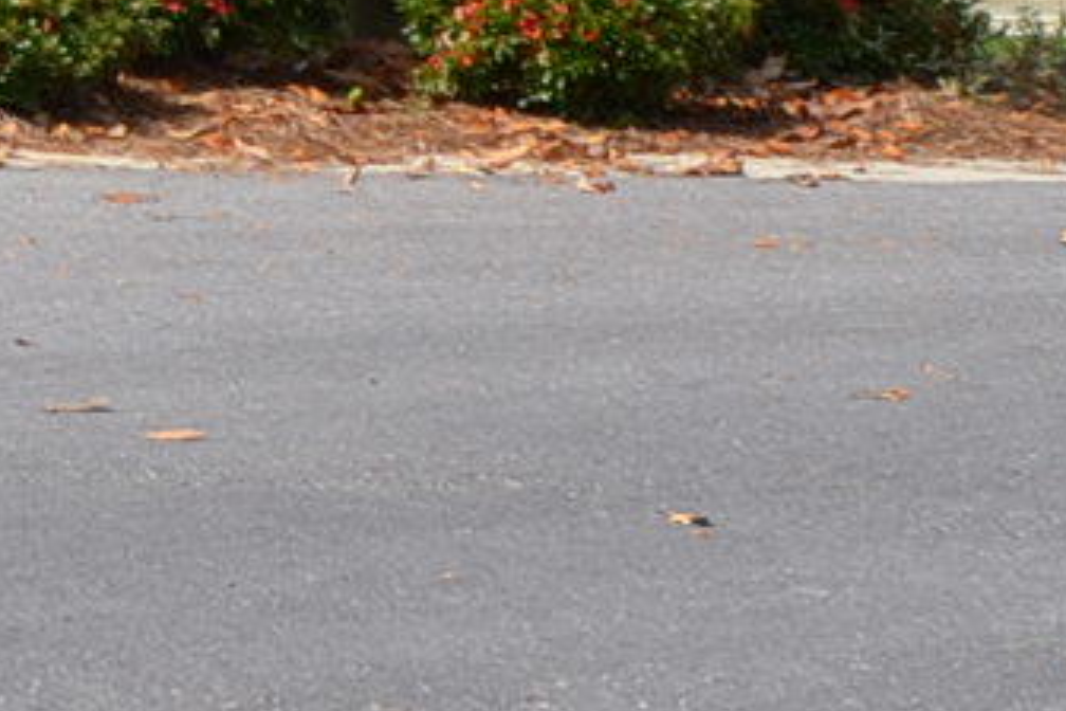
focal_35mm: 247
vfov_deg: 5.4
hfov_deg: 7.6
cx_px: -1808
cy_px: -889
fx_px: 7313
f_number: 8
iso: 100
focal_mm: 24
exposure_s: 1/250
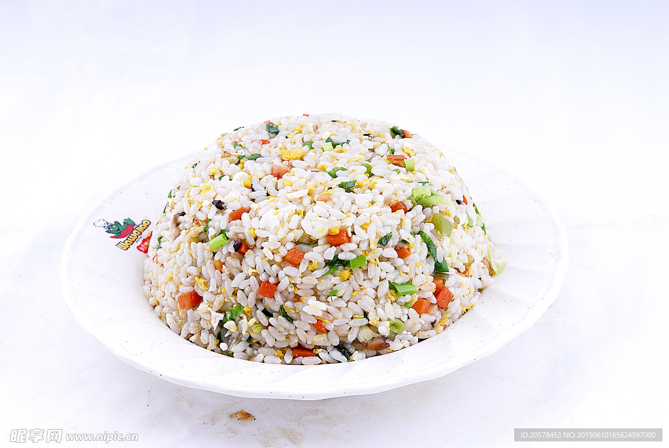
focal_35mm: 90
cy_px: 224
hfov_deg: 22.6
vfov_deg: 15.2
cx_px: 334
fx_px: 1674
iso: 100
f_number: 11
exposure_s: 1/200
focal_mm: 60
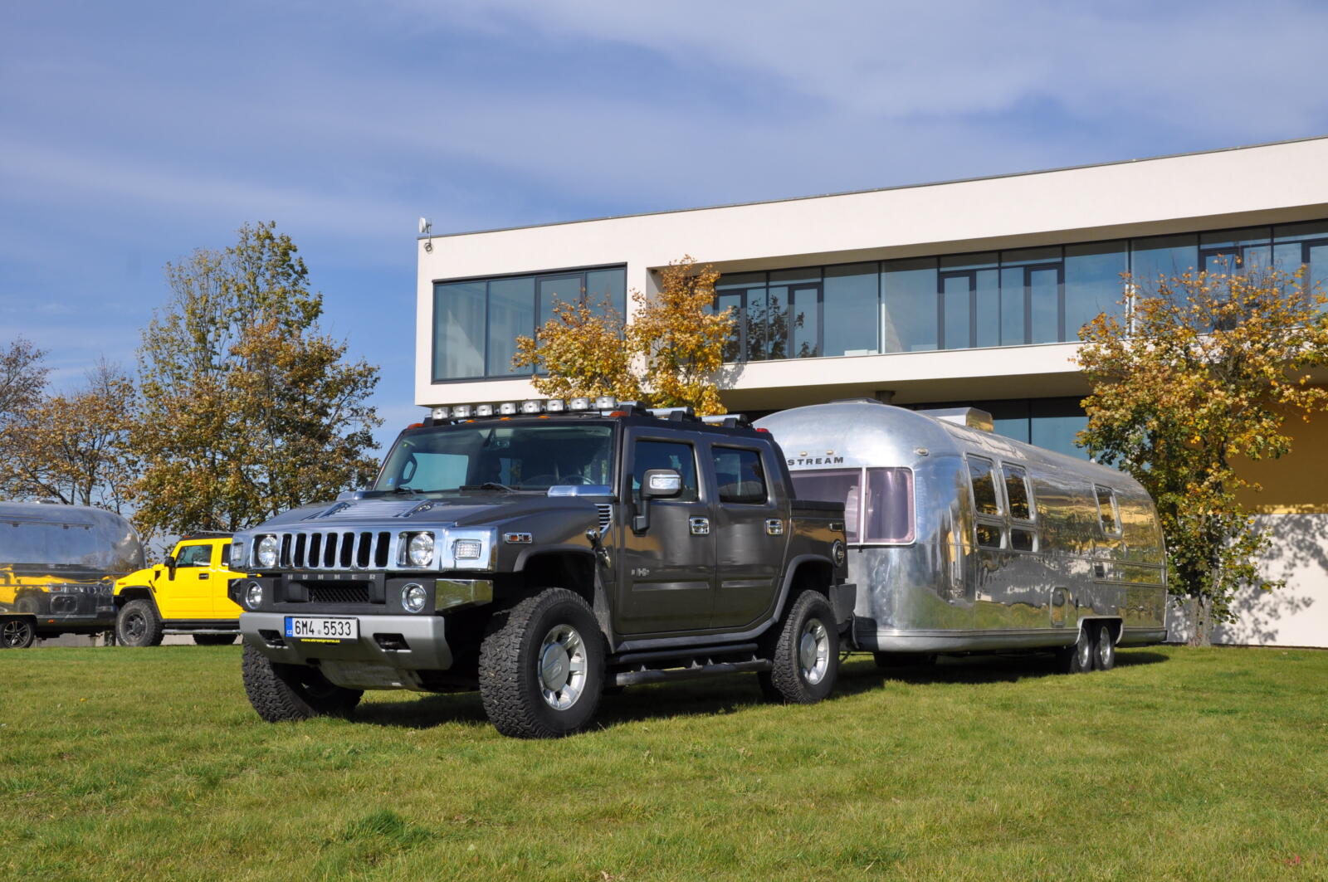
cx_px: 664
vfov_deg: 29.8
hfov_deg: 43.6
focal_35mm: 45
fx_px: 1658
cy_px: 441
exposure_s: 1/400
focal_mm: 30
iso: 200
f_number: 10
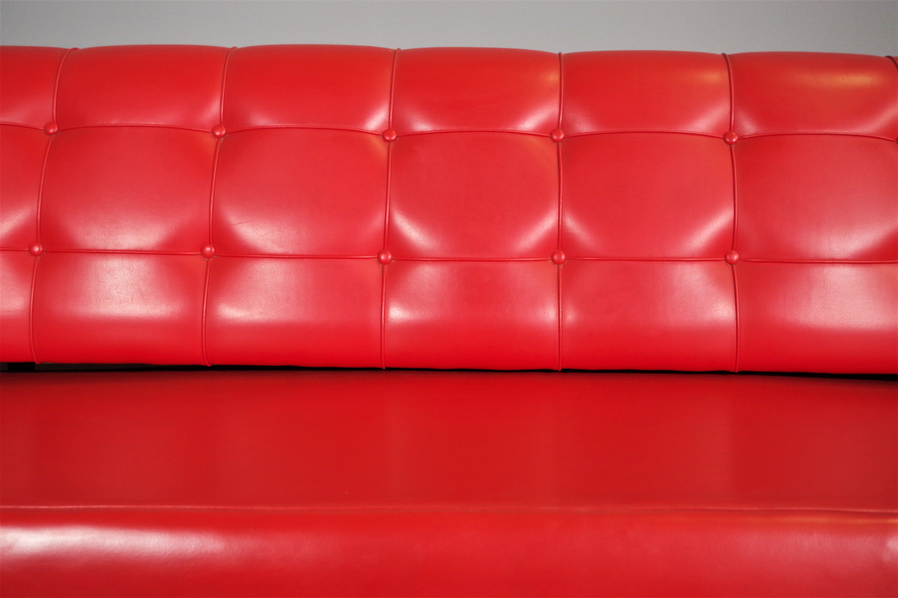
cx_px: 449
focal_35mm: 49
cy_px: 299
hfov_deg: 40.3
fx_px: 1222
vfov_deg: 27.5
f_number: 4
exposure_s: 1/60
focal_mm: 32.5
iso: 800
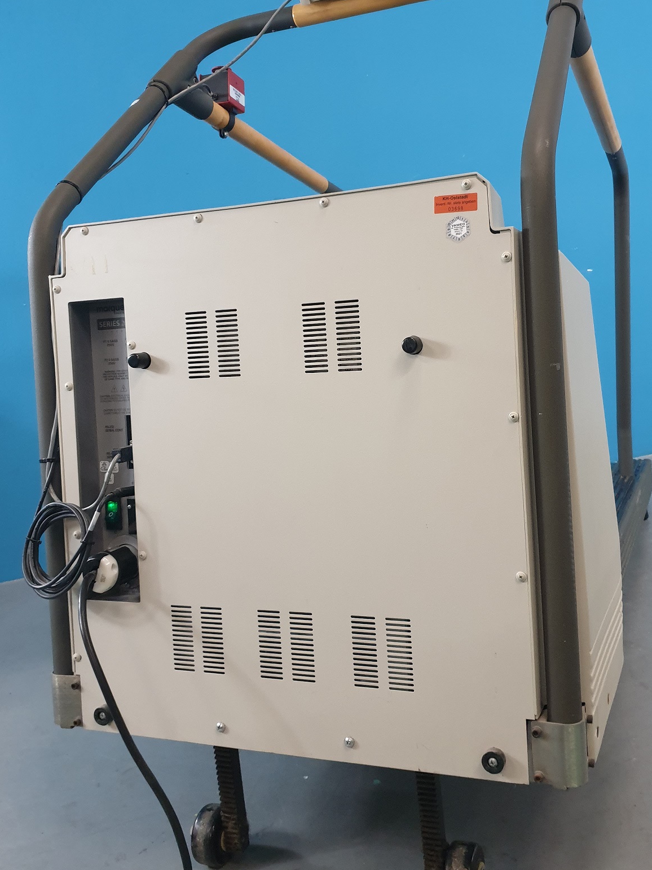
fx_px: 854
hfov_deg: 41.8
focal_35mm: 34
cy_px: 385
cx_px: 344
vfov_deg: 53.8
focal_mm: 4.3
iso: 250
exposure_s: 1/50
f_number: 1.5
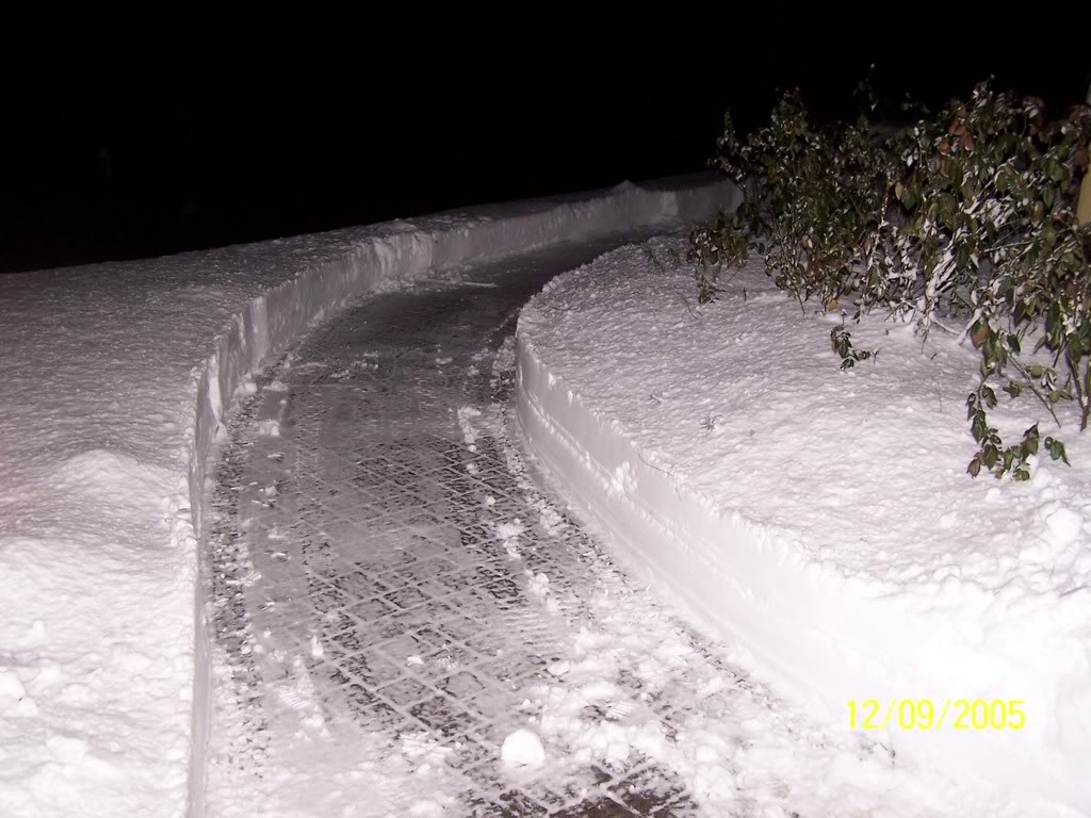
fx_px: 1198
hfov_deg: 49.0
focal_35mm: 38
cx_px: 546
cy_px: 409
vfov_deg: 37.7
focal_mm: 6.3
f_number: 2.8
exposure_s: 1/60
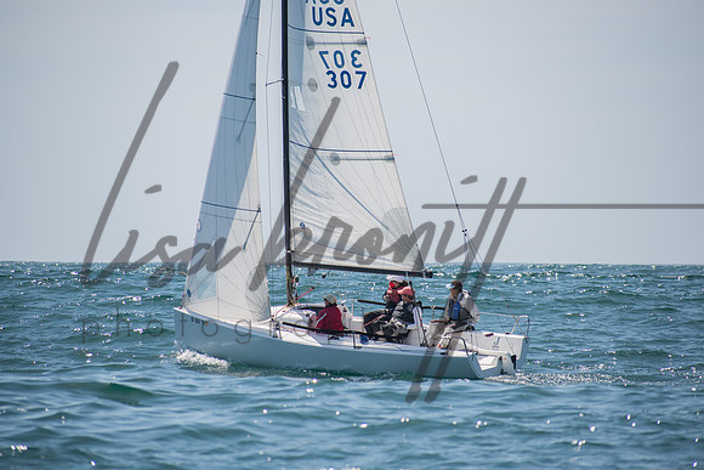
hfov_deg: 6.7
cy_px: 235
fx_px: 6054
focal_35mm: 310
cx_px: 352
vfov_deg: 4.4
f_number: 6.3
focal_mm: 200
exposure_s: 1/1000
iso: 200
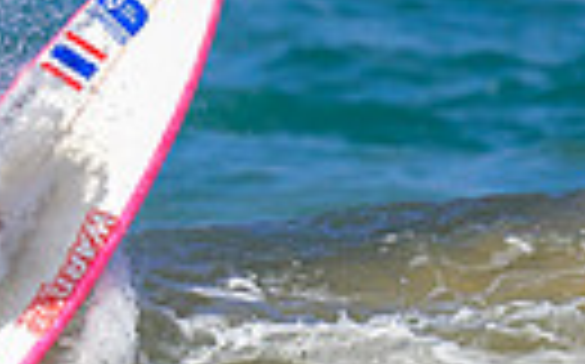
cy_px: 605
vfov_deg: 0.3
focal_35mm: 4984
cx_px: -381
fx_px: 79392
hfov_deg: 0.4
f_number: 6.3
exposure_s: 1/2000
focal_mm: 800
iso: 320
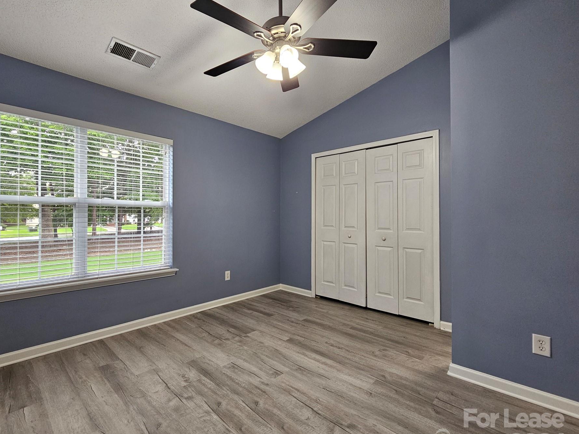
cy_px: 219
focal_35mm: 15
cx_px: 255
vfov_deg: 81.7
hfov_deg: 97.7
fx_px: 251
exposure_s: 1/60
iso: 160
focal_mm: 2.2
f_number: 2.2
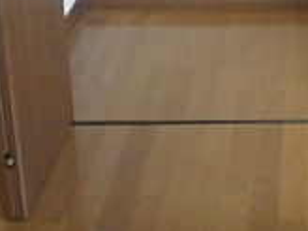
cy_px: -210
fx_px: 730
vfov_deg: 15.1
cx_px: 316
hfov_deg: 22.8
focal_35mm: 82
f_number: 3.5
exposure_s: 1/30
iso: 320
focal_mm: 3.7
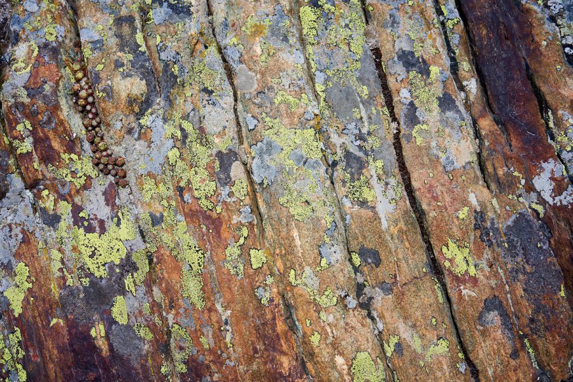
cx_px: 286
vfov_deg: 16.1
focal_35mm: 85
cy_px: 191
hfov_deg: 23.9
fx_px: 1353
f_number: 11
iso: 100
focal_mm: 85
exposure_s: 1/160
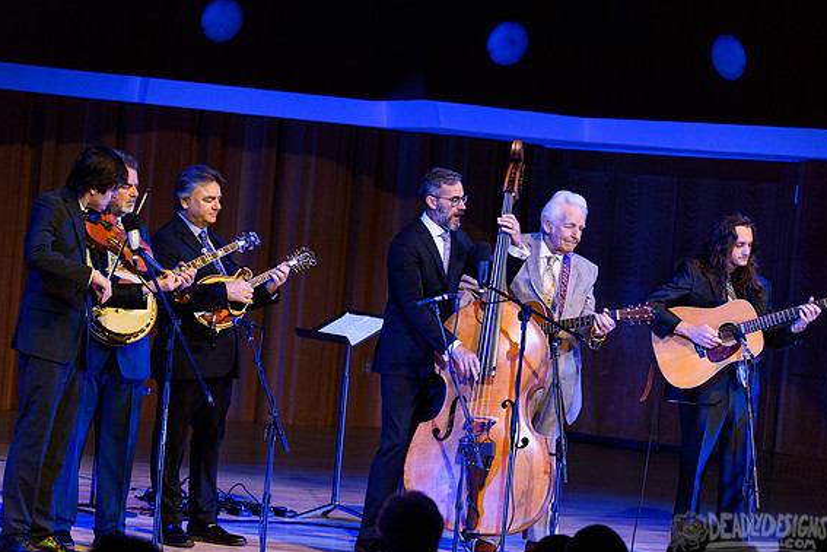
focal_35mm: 158
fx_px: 3629
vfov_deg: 8.7
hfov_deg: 13.0
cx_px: 412
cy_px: 281
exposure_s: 1/250
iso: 2500
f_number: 5
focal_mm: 150
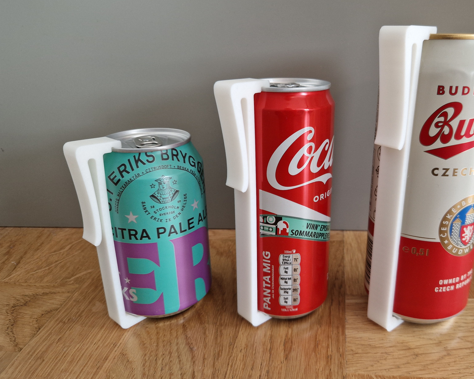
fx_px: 407
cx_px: 294
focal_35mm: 29
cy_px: 179
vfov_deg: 49.9
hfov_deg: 59.7
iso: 50
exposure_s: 1/180
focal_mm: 5.4
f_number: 1.8
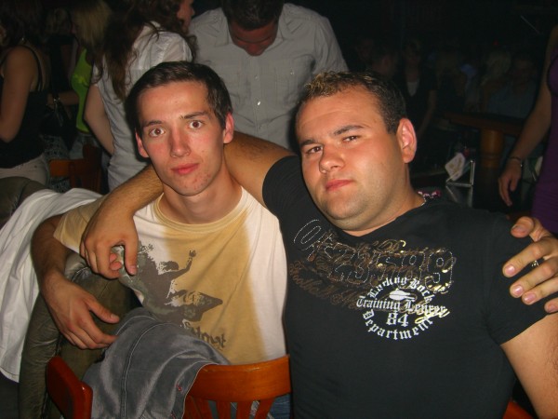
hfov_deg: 49.0
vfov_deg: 37.7
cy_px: 210
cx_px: 279
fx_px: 613
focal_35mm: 38
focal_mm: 7.9
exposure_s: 1/60
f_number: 2.8
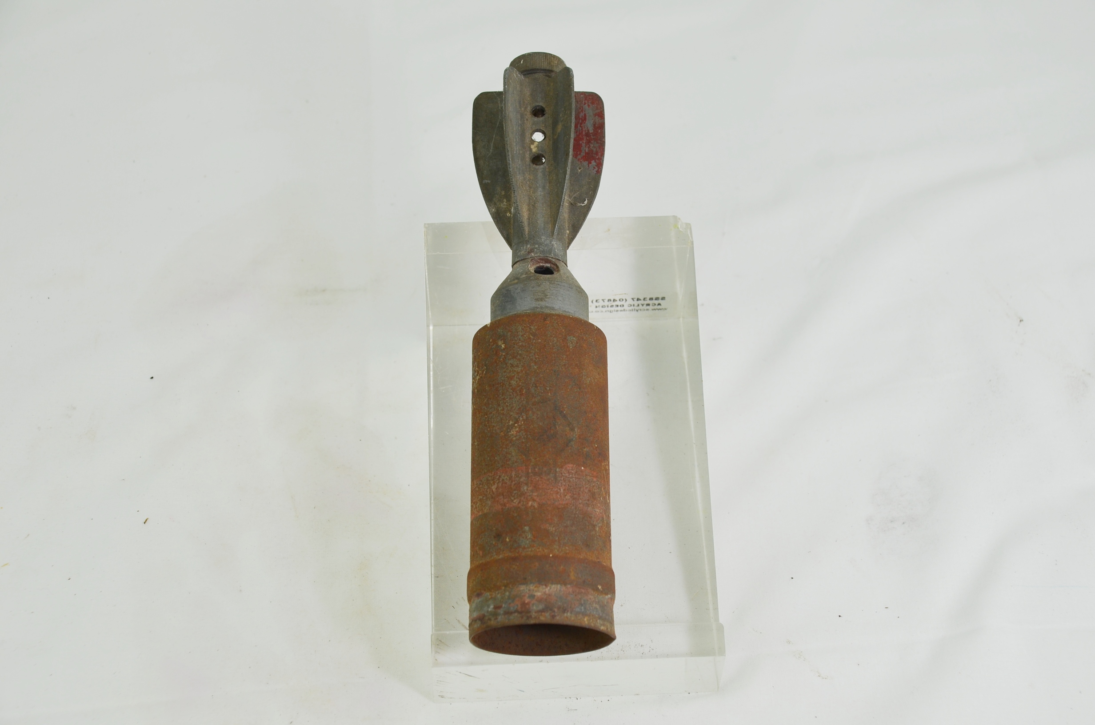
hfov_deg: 35.1
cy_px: 362
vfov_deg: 23.7
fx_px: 1730
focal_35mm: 57
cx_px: 548
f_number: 6.3
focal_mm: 38
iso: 200
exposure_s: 1/160
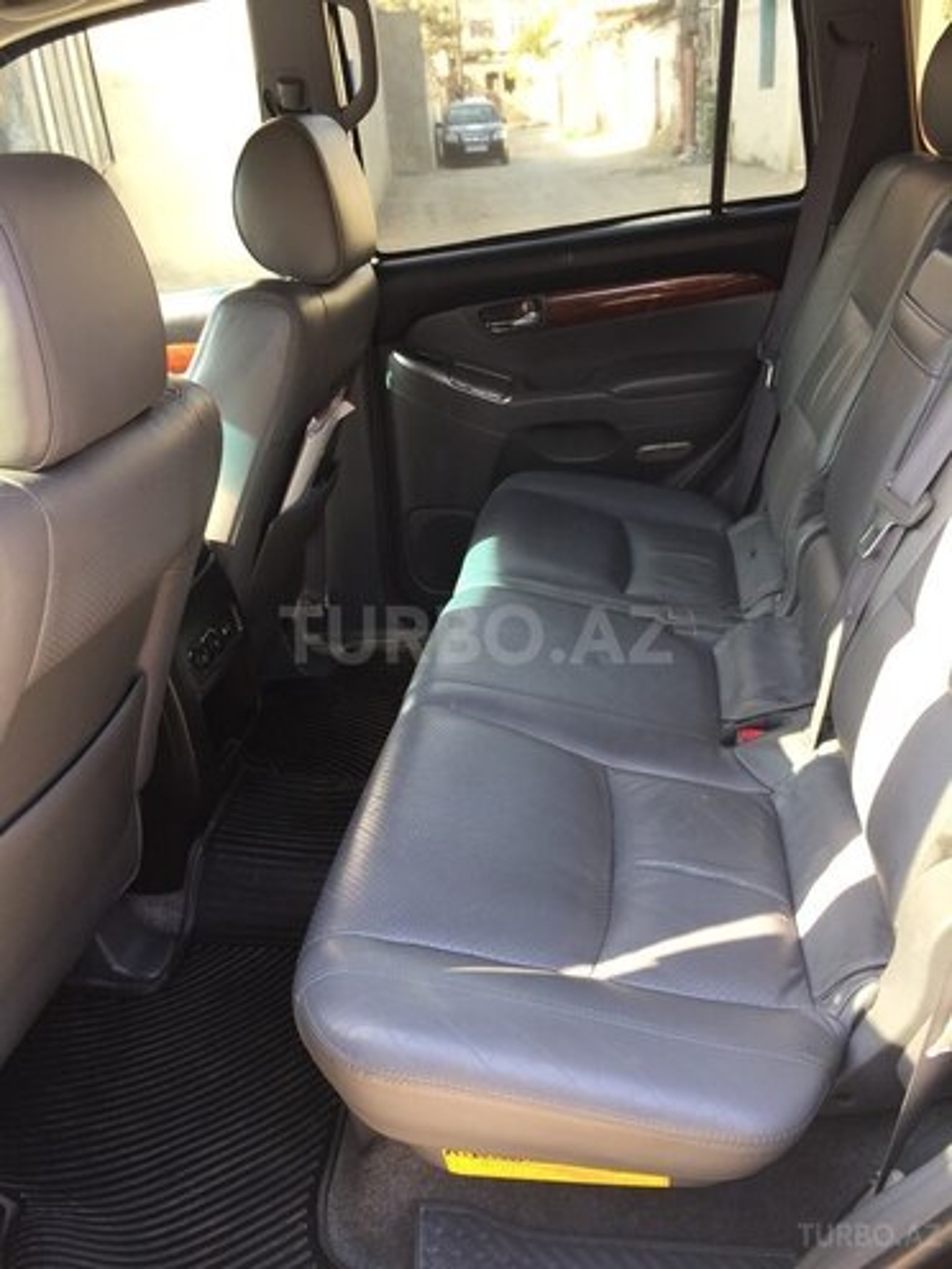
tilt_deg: -25.8
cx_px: 476
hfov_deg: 48.2
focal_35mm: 29
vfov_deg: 61.7
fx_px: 1063
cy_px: 634
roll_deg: +6.2
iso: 32
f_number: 2.2
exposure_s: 1/50
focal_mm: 4.15
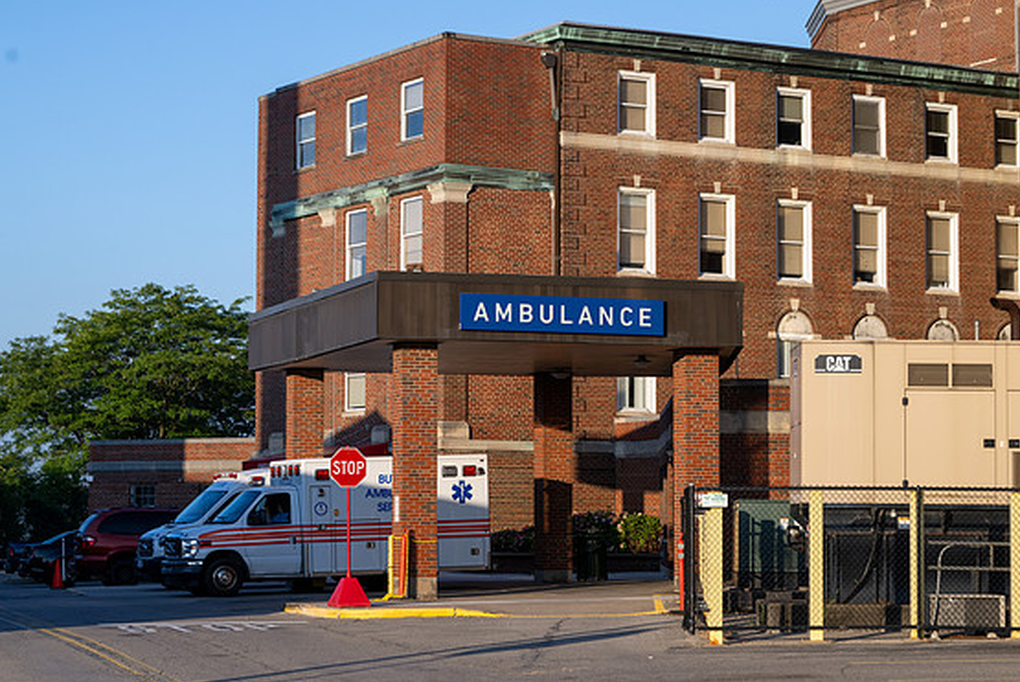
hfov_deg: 21.7
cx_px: 504
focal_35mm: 94
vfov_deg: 14.6
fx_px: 2665
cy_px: 334
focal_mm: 90
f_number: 5.6
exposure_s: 1/800
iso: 200
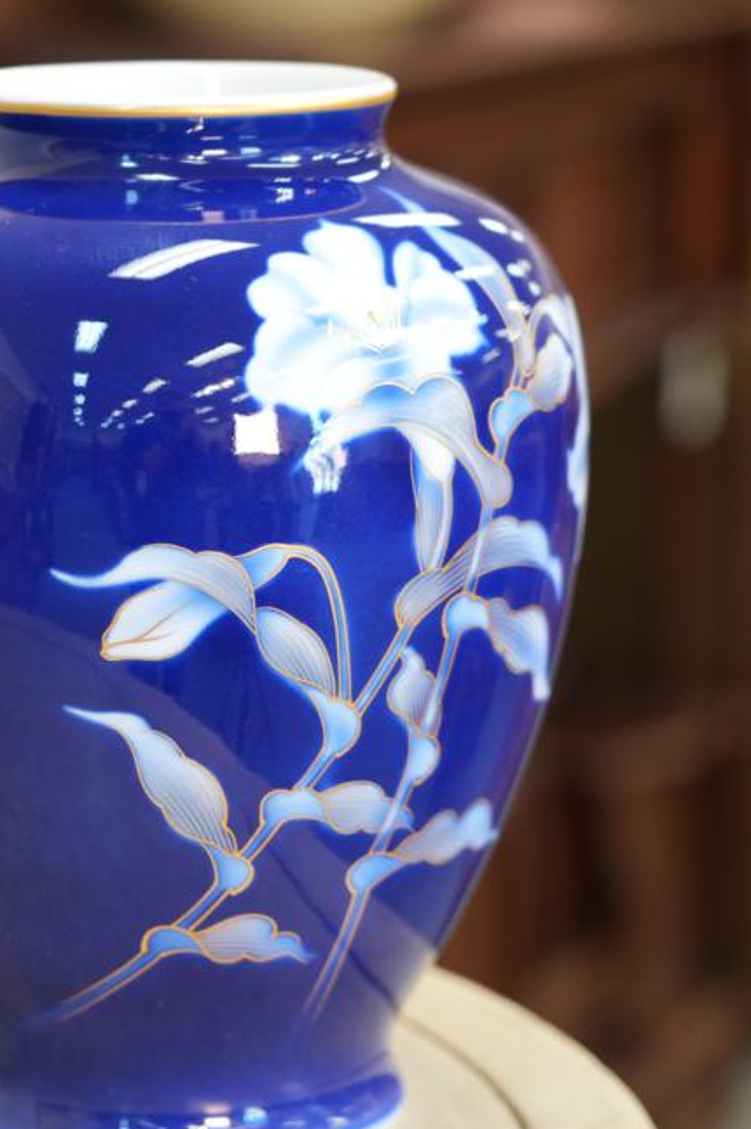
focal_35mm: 131
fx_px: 4103
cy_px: 627
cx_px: 70
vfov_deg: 15.7
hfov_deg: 10.4
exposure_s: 1/80
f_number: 4
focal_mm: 78
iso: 1600
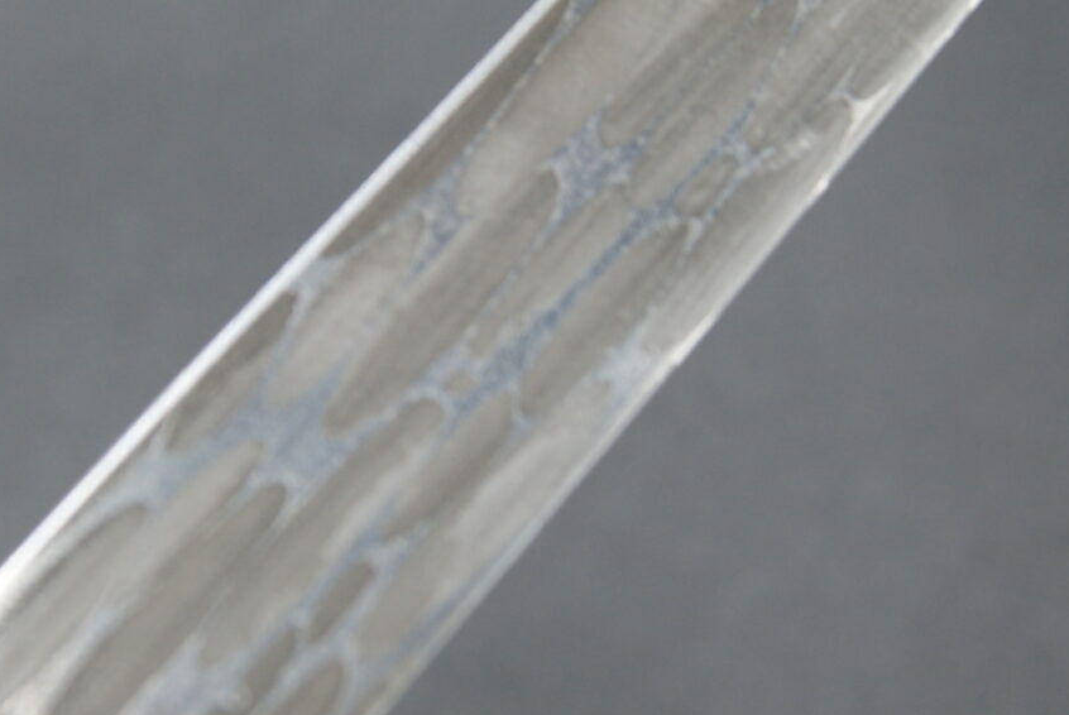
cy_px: 304
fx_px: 3240
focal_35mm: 109
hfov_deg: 18.7
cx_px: 420
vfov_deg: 12.6
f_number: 4.5
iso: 100
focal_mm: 24
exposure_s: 1/40
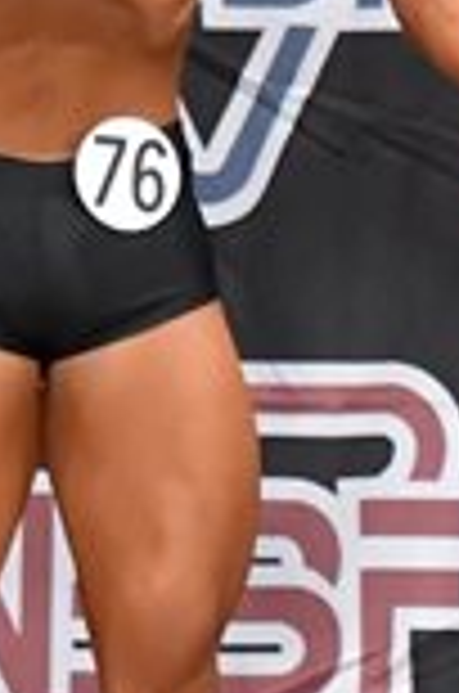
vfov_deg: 1.9
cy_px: 256
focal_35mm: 1095
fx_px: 21035
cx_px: 763
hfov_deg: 1.2
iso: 6400
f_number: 5.6
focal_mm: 145
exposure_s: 1/400
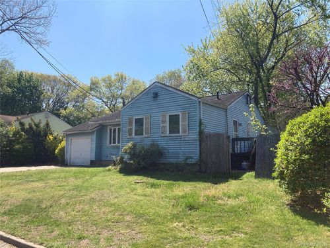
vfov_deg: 49.7
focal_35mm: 28
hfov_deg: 63.4
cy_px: 124
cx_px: 165
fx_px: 267
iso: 20
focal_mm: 3.99
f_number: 1.8
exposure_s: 1/2183
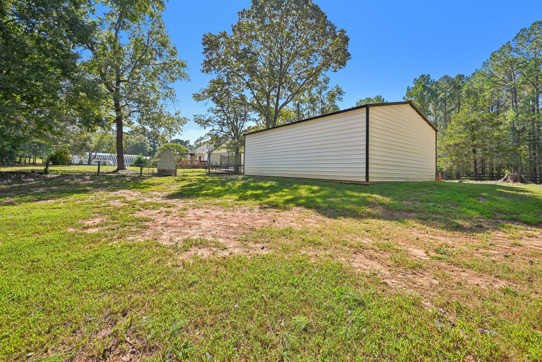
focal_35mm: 14
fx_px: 211
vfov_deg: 81.2
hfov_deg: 104.3
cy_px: 181
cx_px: 271
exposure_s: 1/250
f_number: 8
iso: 100
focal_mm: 14
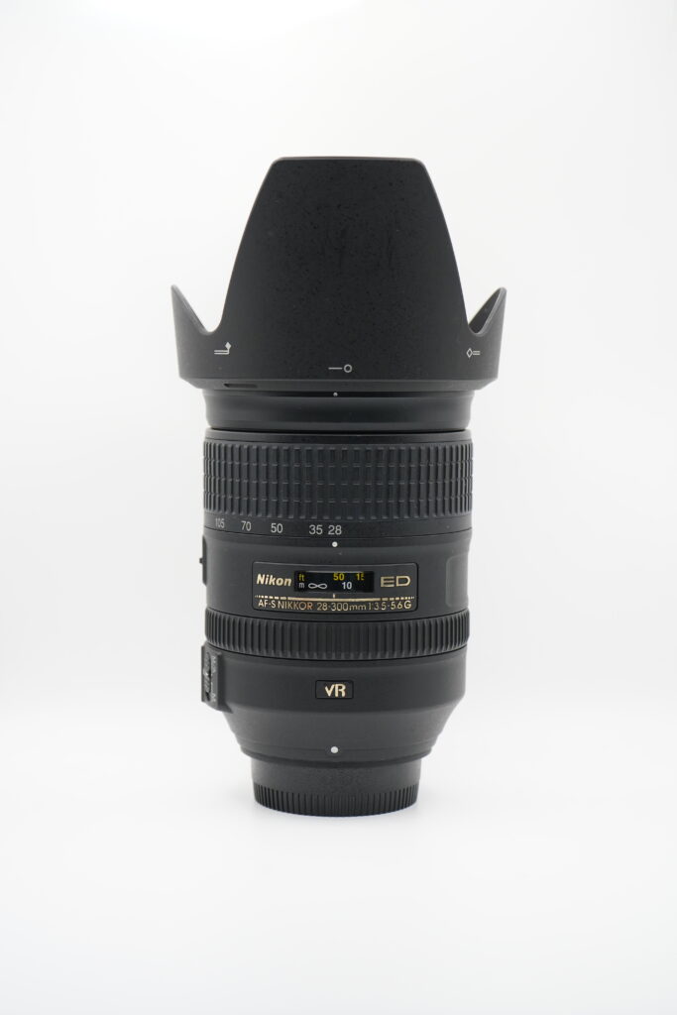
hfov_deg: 21.2
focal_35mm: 64
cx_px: 338
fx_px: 1805
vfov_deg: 31.4
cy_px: 508
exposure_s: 1/200
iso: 2000
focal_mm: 64
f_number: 6.3
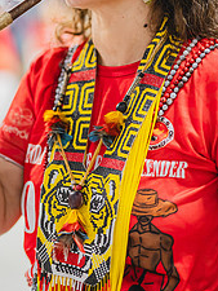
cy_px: 50
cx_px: 37
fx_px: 805
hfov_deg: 15.3
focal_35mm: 96
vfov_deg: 20.2
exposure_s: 1/1000
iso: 1600
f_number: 1.2
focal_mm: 50
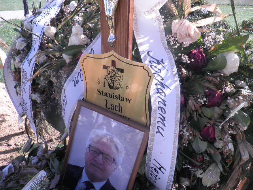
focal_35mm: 24
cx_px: 126
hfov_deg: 71.6
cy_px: 95
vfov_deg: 56.8
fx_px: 175
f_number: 8.3
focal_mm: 4.3
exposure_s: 1/60
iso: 64
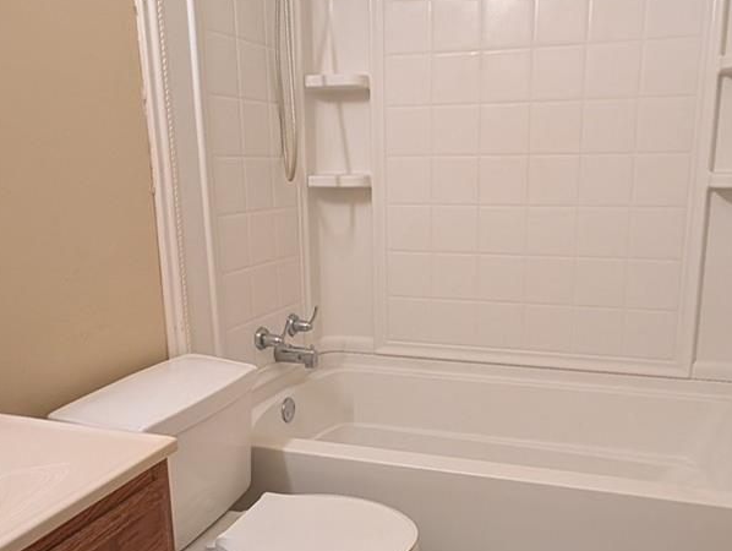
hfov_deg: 56.7
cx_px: 399
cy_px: 334
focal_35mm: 32
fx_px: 677
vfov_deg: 44.0
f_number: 1.95
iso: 230
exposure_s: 1/40
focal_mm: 2.23
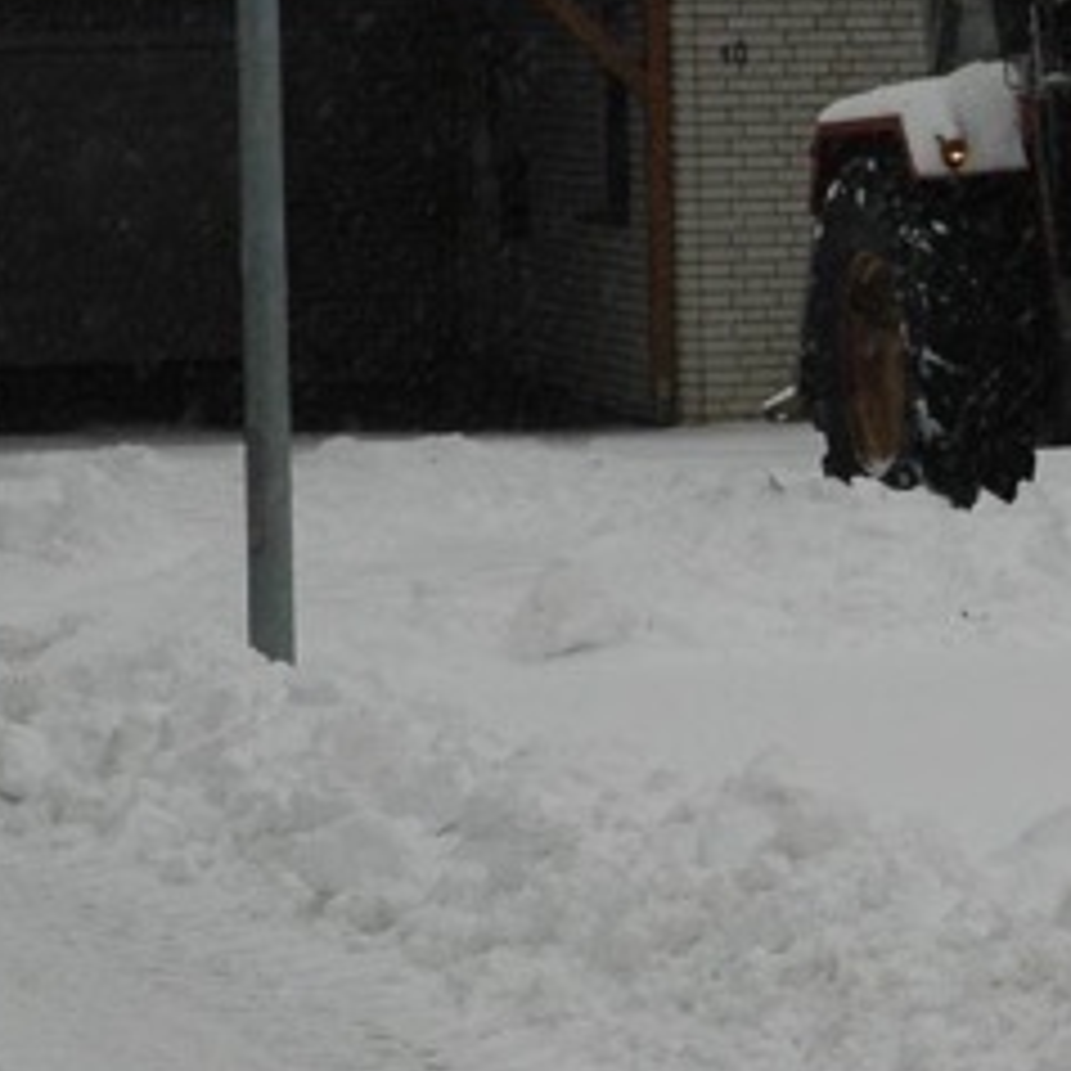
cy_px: 153
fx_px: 7806
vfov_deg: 7.8
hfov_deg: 7.7
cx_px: 1516
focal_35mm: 223
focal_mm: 52
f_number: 10
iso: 400
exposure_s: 1/320
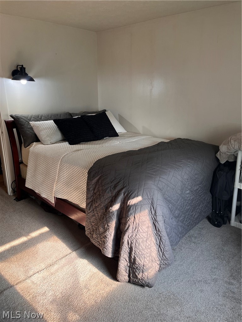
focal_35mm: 26
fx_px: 242
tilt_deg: -15.6
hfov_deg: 53.1
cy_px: 161
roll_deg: +0.6
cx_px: 121
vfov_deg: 67.3
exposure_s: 1/120
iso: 80
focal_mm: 5.1
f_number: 1.6
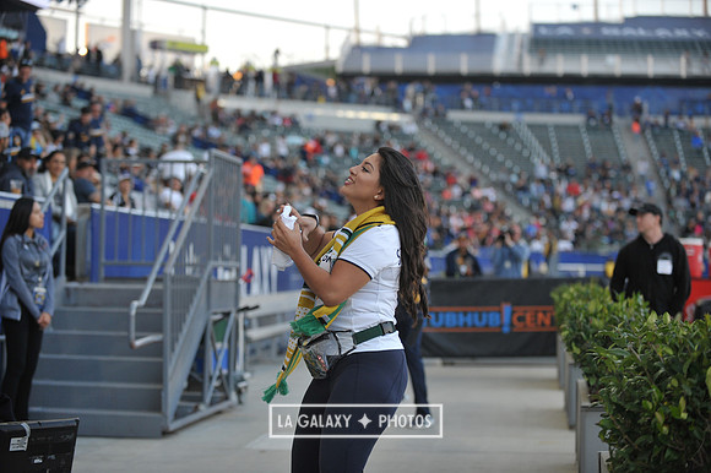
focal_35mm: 86
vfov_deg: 15.9
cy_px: 236
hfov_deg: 23.7
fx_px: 1697
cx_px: 356
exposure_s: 1/640
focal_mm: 86
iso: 800
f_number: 2.8
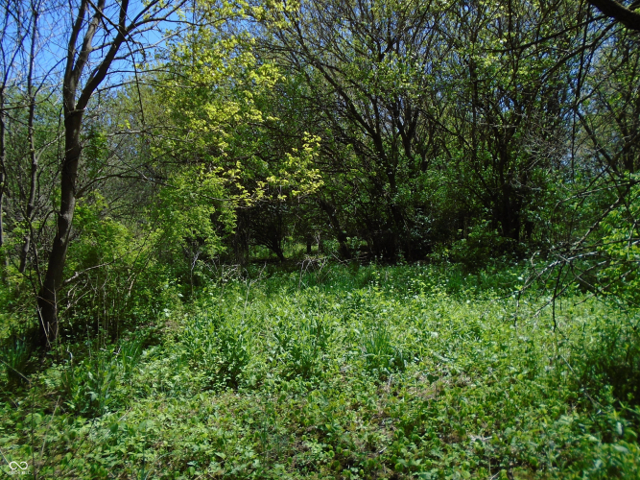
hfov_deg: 67.3
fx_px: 481
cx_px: 320
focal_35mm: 26
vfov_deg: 53.0
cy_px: 240
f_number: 3.2
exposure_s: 1/640
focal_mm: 4.6
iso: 100
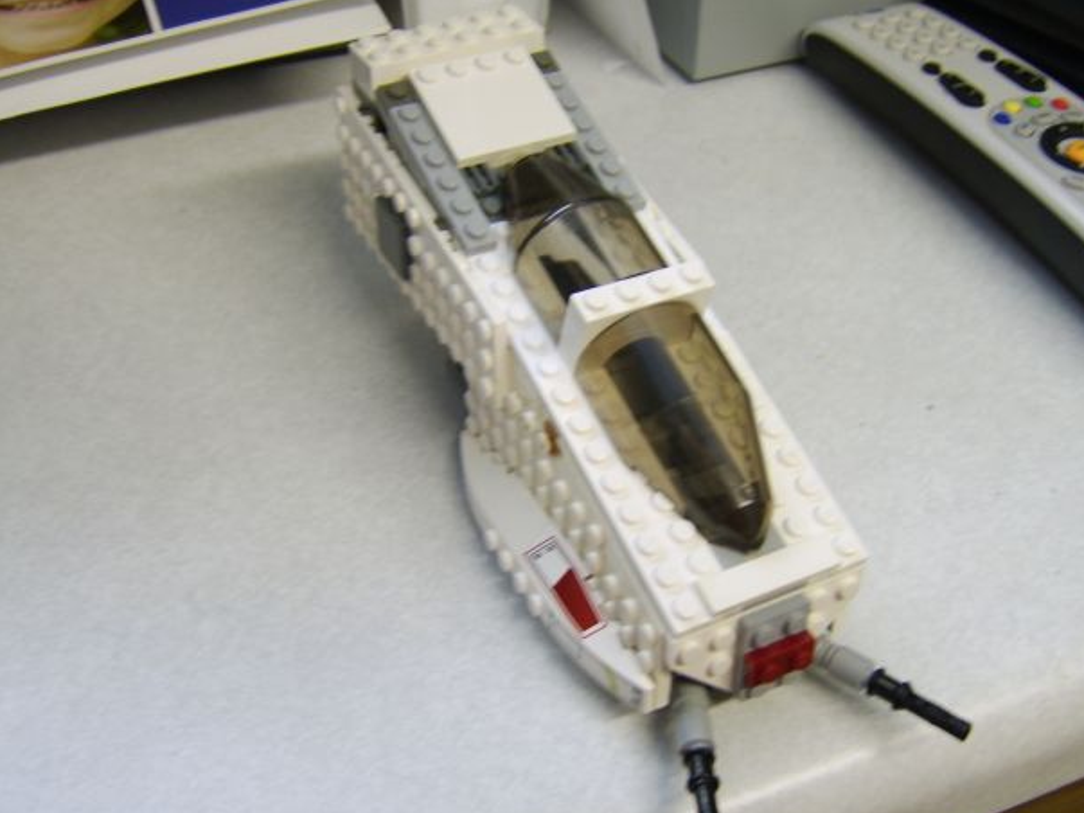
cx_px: 615
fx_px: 1158
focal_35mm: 37
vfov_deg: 38.6
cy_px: 424
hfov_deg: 50.0
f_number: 2.7
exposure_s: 1/15
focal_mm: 8.13
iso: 71
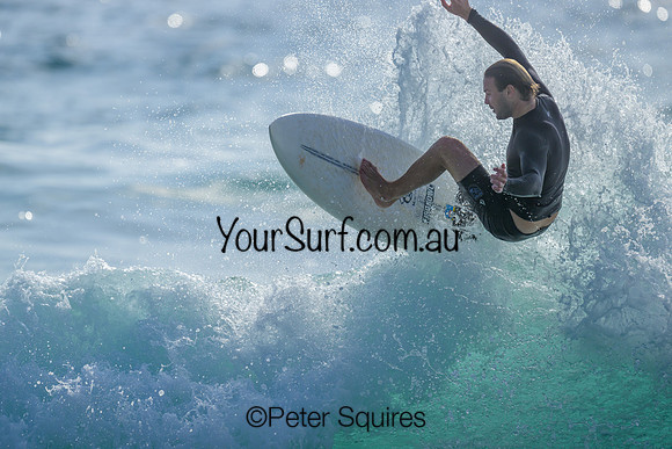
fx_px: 14936
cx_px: 336
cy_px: 224
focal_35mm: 800
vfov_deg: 1.7
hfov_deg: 2.6
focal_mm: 800
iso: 140
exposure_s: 1/2000
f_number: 6.3
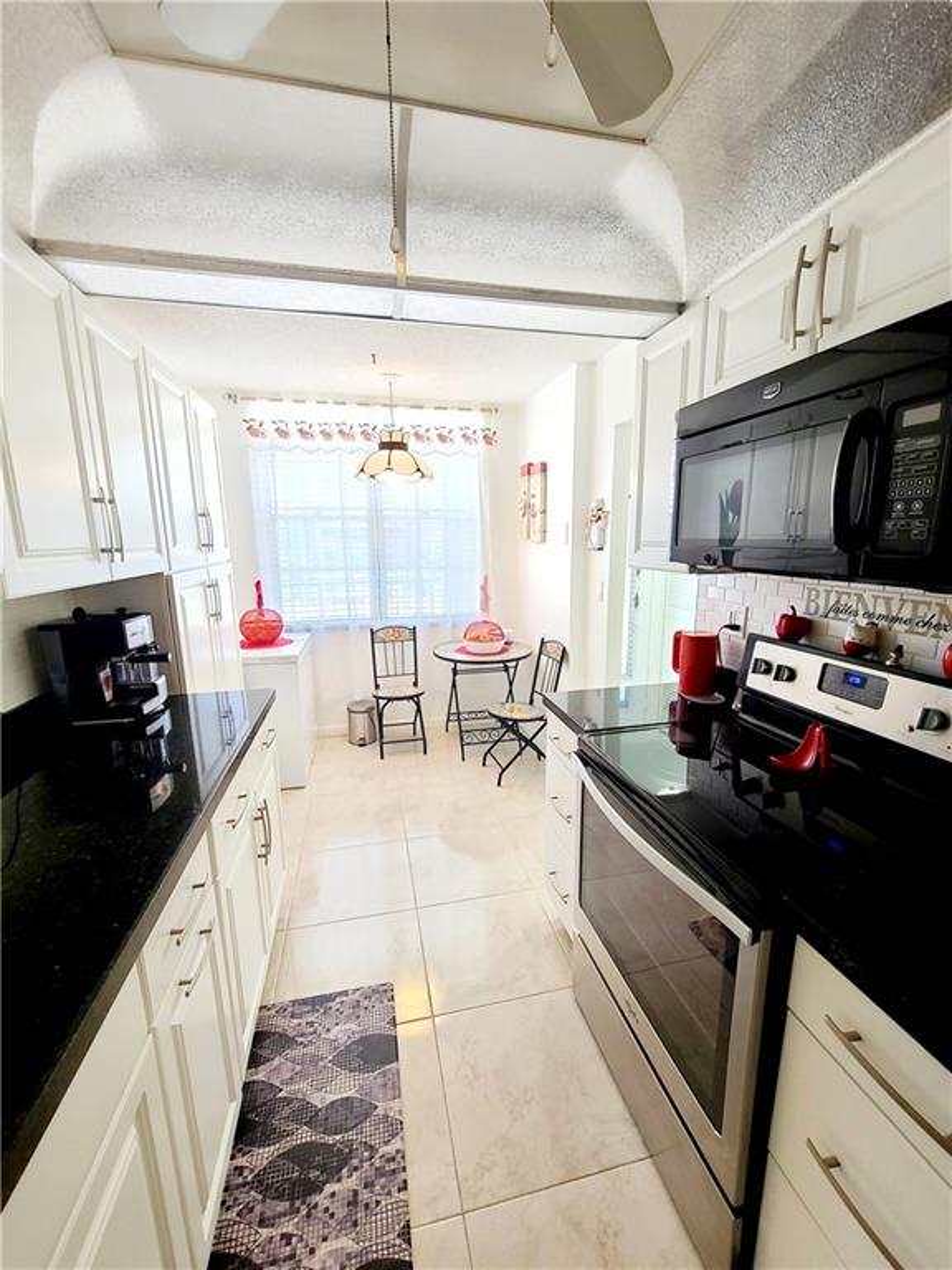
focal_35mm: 13
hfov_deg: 89.9
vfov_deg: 106.2
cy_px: 635
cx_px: 476
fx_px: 477
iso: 250
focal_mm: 2.2
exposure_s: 1/60.2
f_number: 2.2
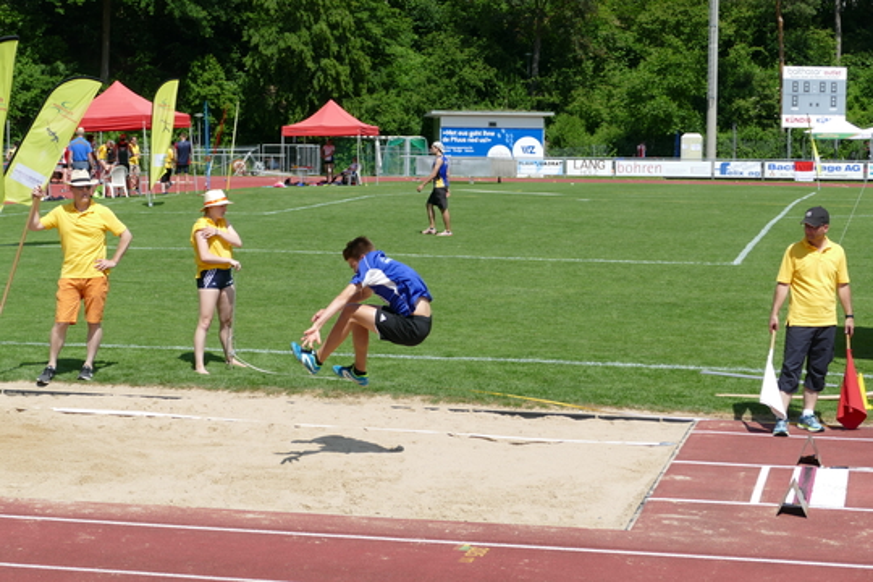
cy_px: 291
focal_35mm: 81
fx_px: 1964
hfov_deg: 25.1
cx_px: 436
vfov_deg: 16.9
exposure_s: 1/1300
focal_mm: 29.59
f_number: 3.7
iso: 125
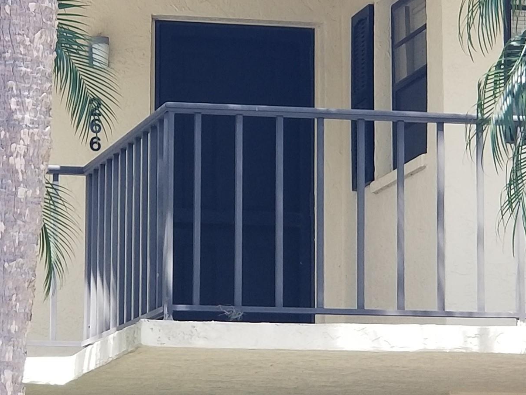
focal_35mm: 69
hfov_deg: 28.2
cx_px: 236
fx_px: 1048
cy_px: 163
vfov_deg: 21.3
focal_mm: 6
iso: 25
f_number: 2.4
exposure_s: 1/266
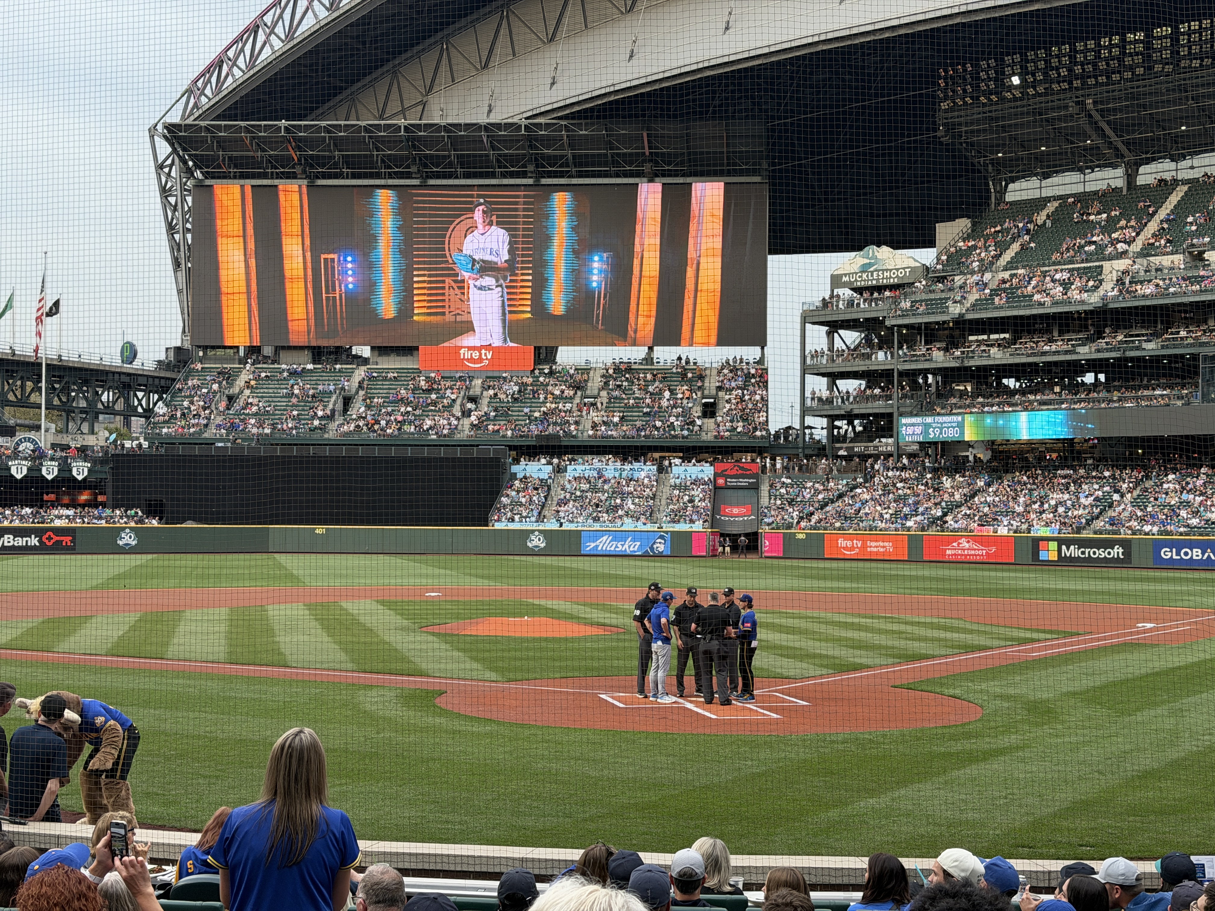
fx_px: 1685
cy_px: 456
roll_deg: -0.6
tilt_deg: +2.2
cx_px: 608
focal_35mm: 48
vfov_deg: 30.3
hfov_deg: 39.7
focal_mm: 6.76
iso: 64
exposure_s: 1/264
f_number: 1.78
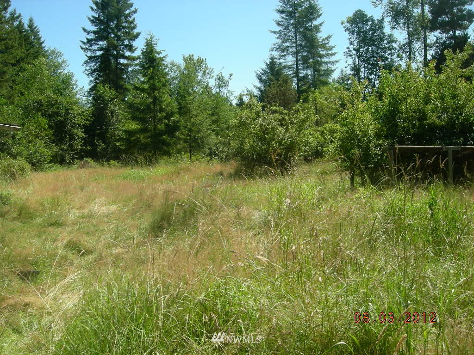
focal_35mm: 36
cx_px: 237
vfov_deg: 39.7
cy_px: 178
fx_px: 493
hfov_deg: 51.4
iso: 64
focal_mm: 7.5
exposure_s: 1/194
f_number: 6
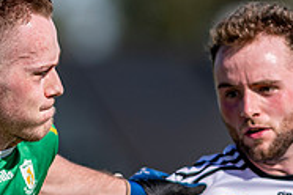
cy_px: 301
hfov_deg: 1.4
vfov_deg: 0.9
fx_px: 11800
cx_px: 65
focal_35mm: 1450
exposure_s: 1/2500
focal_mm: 300
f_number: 2.8
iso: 100
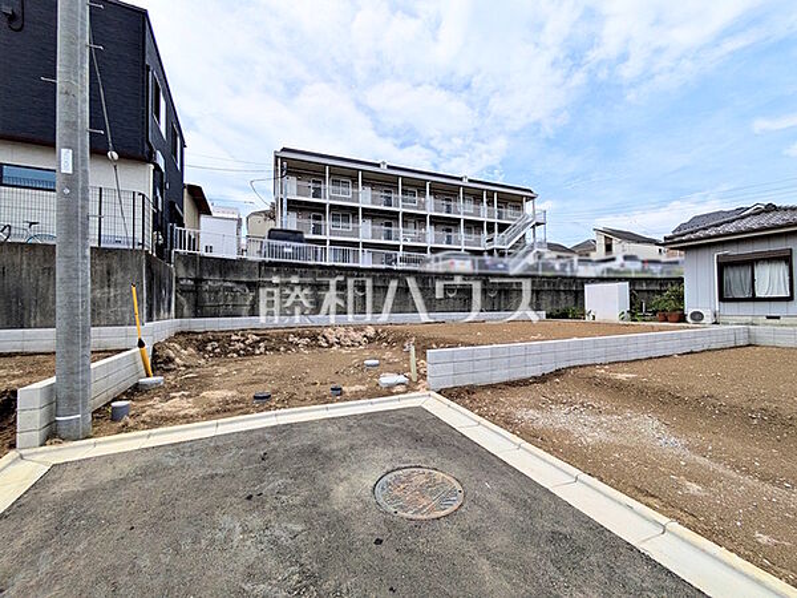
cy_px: 299
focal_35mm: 14
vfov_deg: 85.7
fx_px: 322
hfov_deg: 102.1
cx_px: 398
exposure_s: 1/3322
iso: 52
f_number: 2.2
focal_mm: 1.83
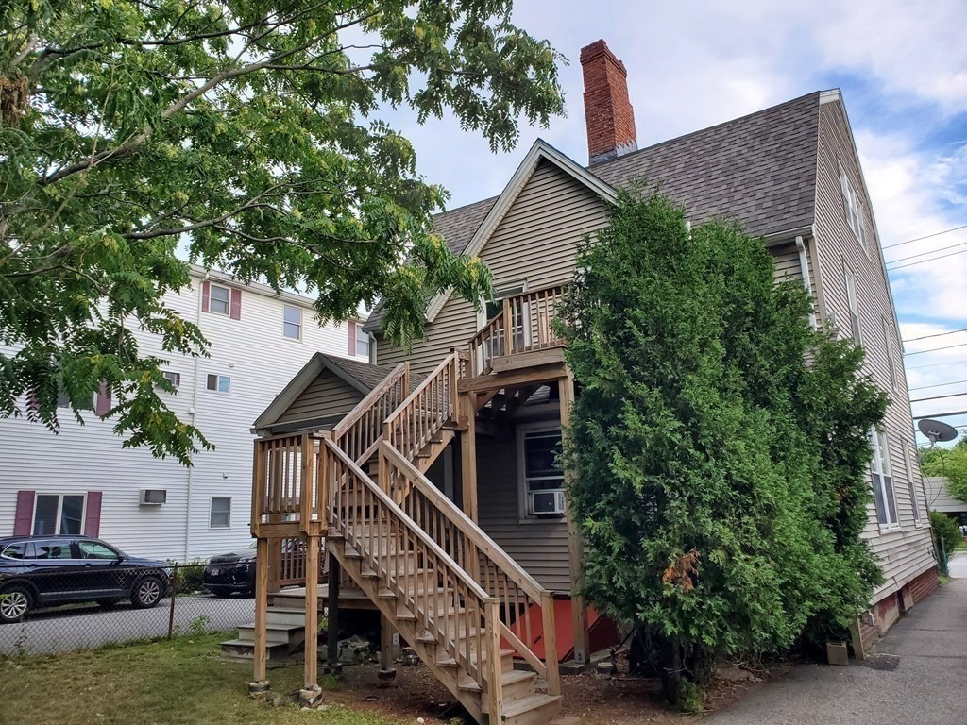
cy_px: 362
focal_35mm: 26
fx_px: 726
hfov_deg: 67.3
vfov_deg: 53.1
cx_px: 484
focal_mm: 4.3
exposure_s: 1/236
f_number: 2.4
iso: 50
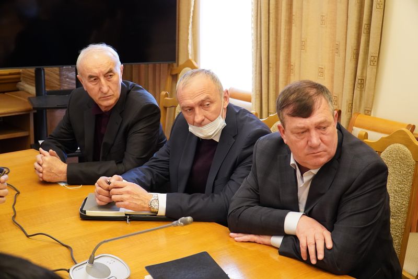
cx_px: 209
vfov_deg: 25.7
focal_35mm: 52
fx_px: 609
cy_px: 140
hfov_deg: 37.9
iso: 2500
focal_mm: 35
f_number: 4
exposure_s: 1/60
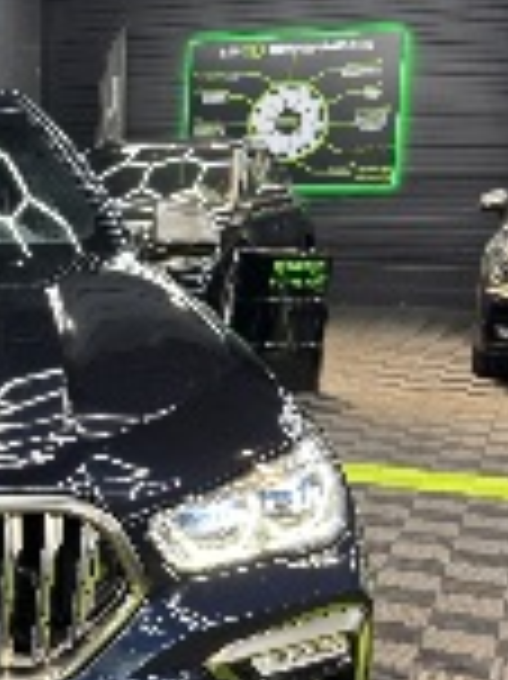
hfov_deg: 20.0
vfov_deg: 29.2
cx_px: -193
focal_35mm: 66
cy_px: 446
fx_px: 1293
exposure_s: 1/54
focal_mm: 6.76
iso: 200
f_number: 1.78
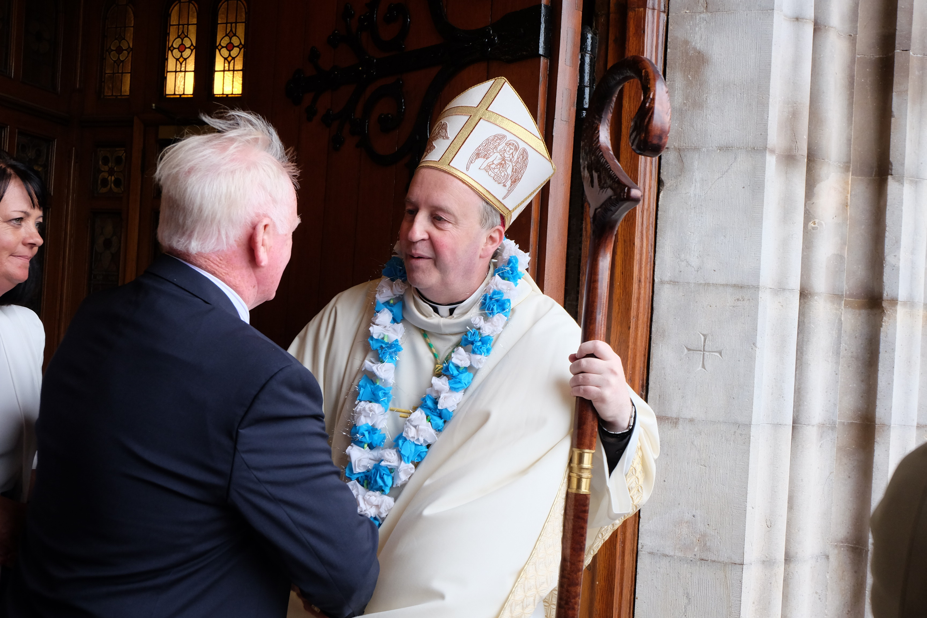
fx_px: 901
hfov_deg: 54.4
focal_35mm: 35
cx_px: 464
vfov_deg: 37.9
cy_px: 309
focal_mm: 23.2
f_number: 5
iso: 1000
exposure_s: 1/100
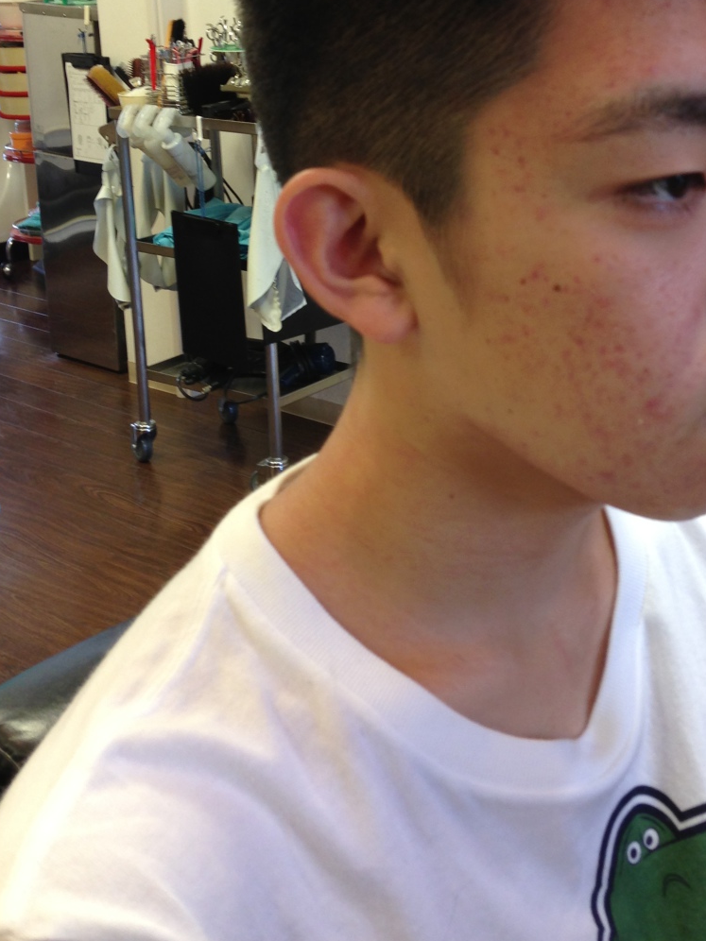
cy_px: 192
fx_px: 1441
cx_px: 559
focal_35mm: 53
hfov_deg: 27.0
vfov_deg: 35.1
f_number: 2.4
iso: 50
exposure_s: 1/24
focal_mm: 4.13
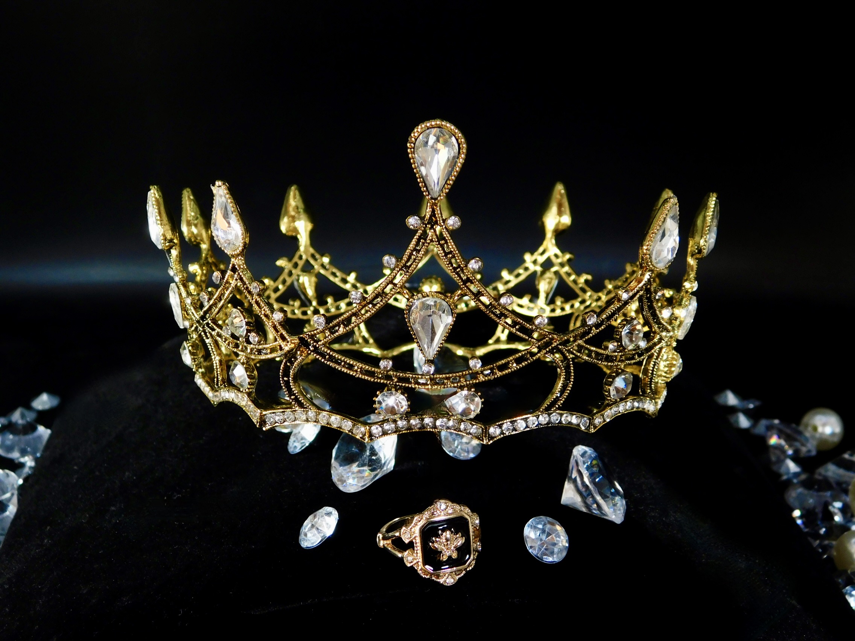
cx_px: 428
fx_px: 1260
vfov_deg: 28.6
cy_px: 320
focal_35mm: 51
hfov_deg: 37.5
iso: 125
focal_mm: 9
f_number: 3.8
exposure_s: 1/80
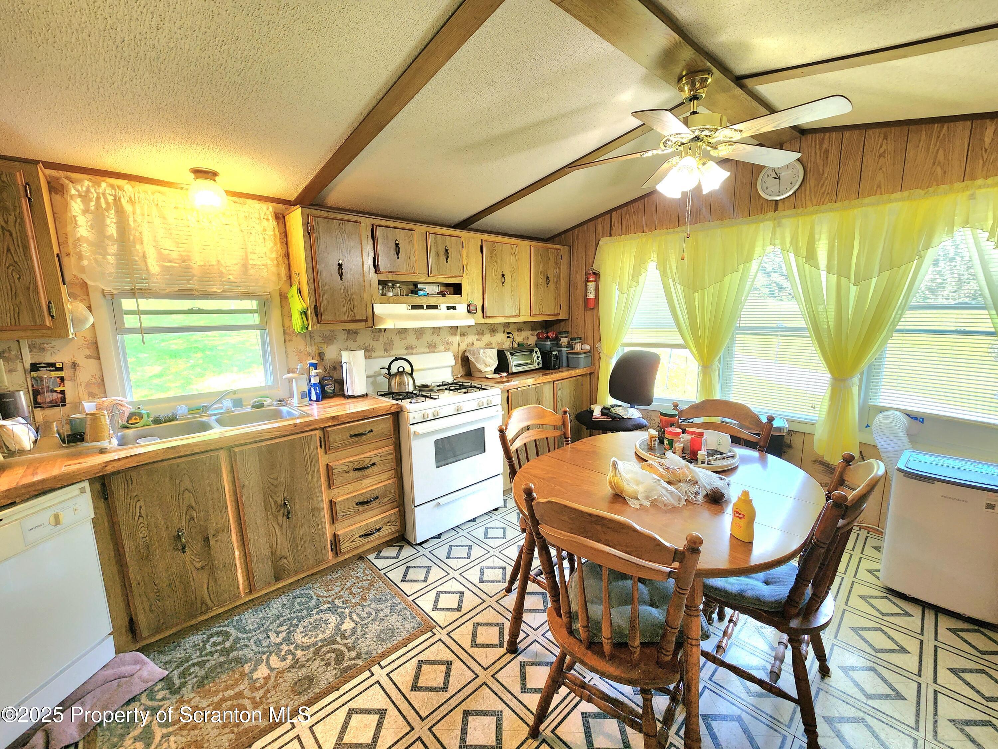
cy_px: 374
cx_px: 499
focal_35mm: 13
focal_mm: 2.2
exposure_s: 1/60.2
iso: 200
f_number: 2.2
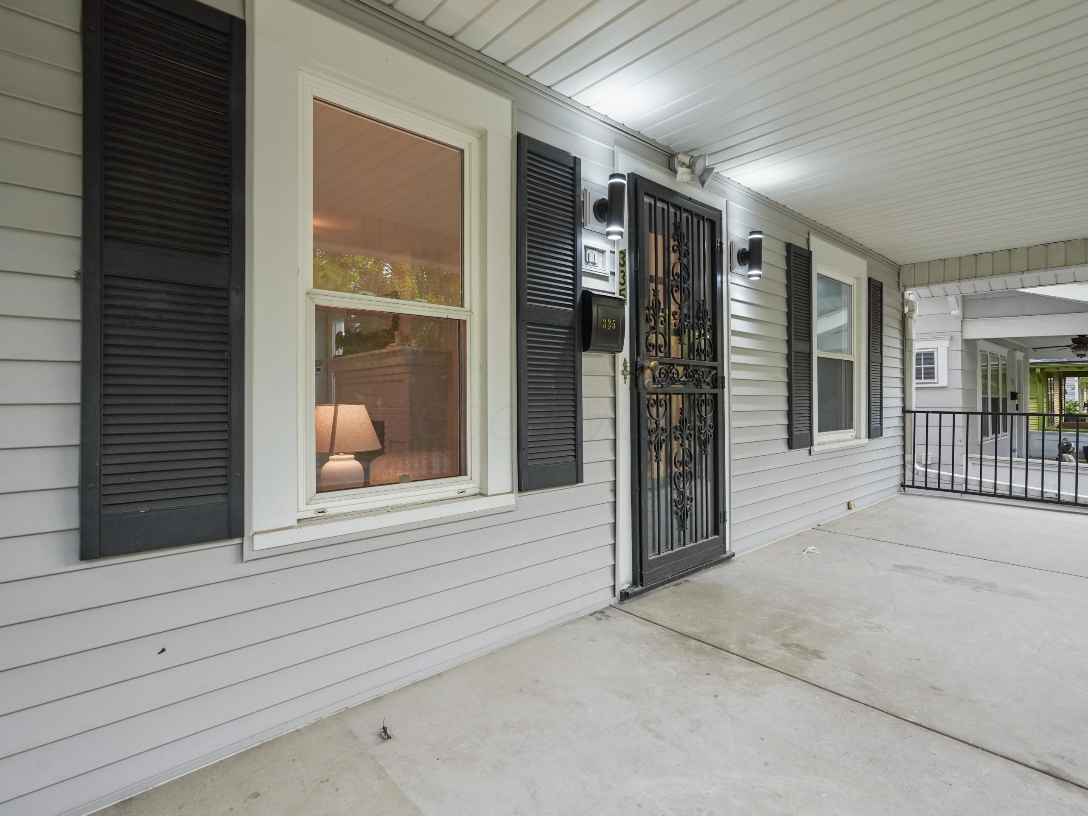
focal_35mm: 18
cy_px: 421
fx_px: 566
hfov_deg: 87.8
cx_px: 545
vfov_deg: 71.6
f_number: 7.1
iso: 640
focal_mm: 16
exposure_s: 1/40
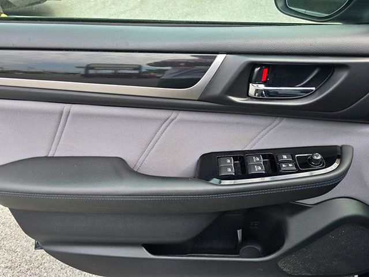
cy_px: 138
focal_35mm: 23
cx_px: 184
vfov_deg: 58.9
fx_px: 245
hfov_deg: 73.9
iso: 25
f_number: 1.7
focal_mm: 6.3
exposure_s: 1/180
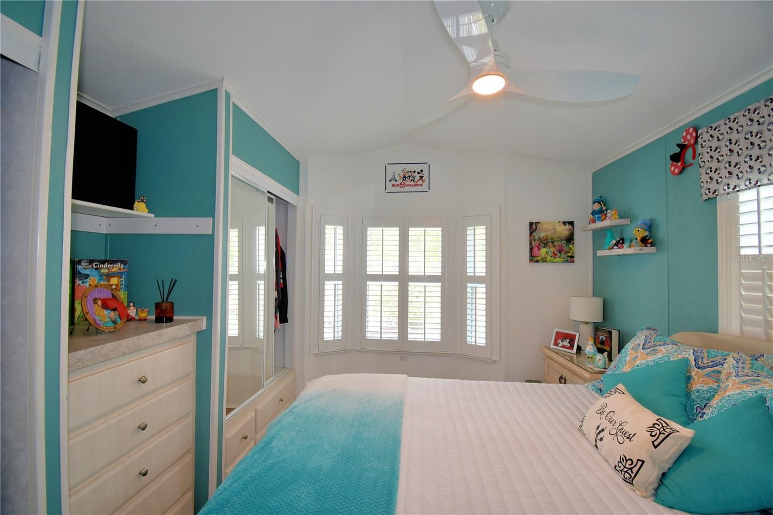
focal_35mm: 15
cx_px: 386
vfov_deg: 77.3
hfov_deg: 100.4
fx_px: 322
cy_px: 258
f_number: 4.5
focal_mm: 10
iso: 200
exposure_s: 1/50
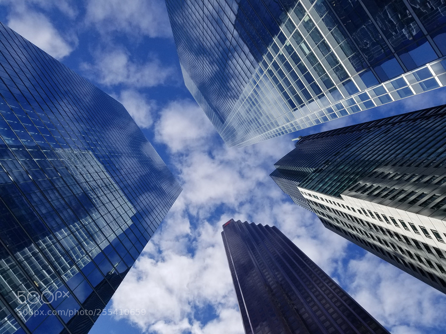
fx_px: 335
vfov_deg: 53.1
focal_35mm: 26
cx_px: 223
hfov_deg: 67.3
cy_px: 167
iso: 50
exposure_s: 1/2624
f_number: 1.7
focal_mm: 4.25
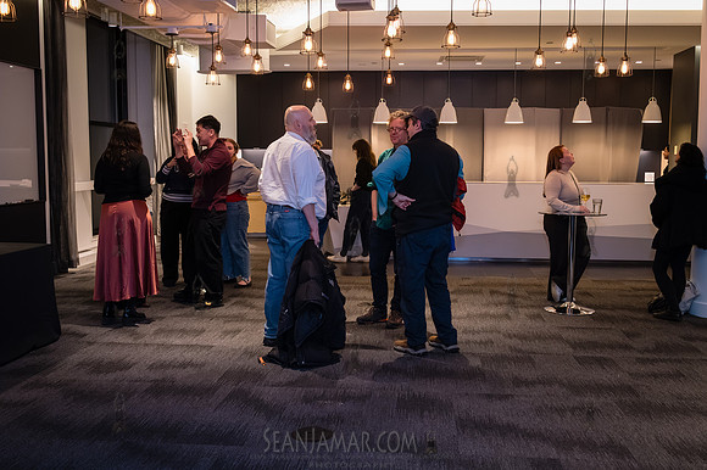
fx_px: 700
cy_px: 235
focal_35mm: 36
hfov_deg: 53.6
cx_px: 354
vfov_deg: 37.1
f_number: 5
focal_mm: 35
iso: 6400
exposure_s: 1/200
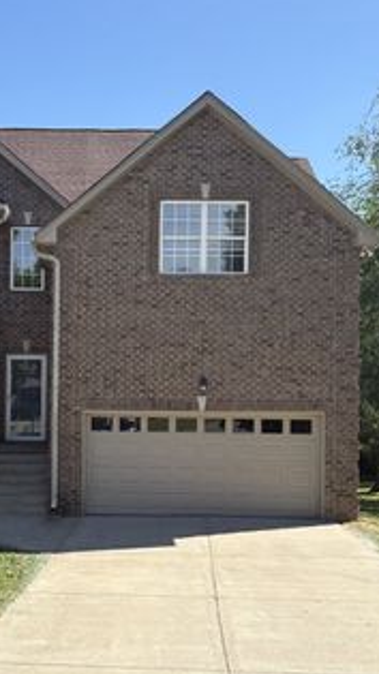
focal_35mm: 45
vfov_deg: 45.3
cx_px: 107
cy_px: 388
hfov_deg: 26.3
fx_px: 805
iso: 50
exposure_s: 1/2141
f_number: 1.6
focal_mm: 5.96
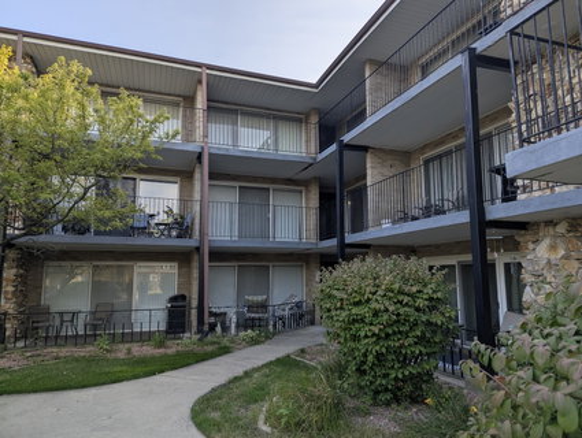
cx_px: 291
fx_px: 404
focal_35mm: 24
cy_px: 219
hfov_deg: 71.5
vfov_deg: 56.9
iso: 47
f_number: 1.85
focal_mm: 6.81
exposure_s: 1/765
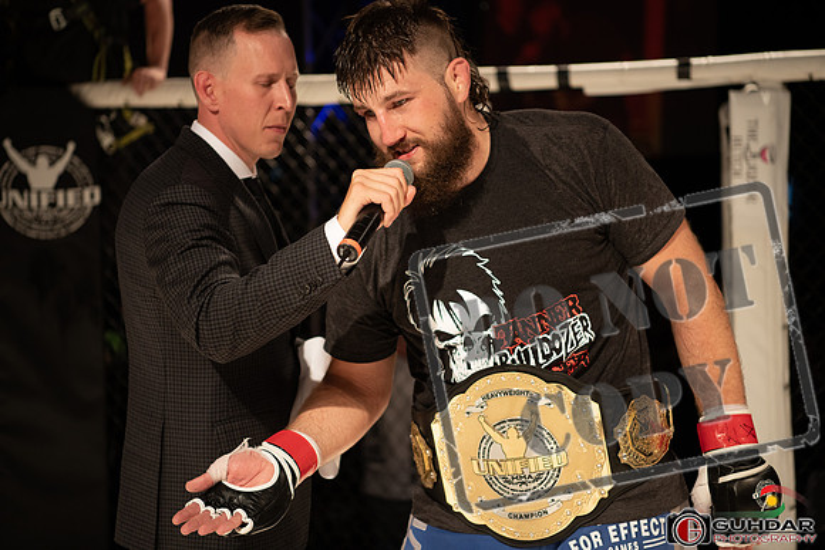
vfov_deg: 19.5
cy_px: 275
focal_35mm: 70
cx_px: 412
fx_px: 1604
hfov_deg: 28.8
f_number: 2.8
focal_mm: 70
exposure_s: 1/1000
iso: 1100
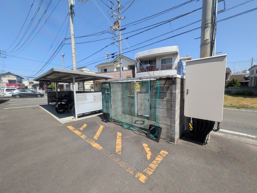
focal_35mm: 14
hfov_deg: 102.1
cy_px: 96
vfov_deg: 85.7
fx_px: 104
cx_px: 128
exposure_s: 1/1395
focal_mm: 1.83
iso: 47
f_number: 2.2
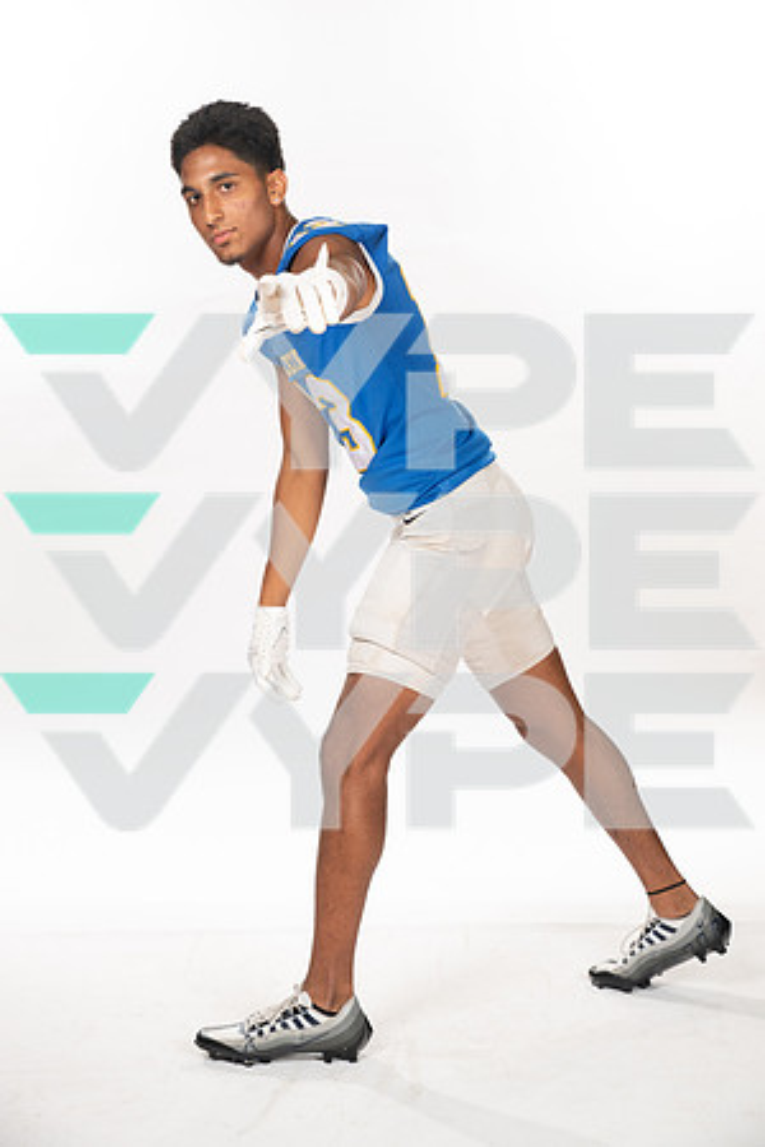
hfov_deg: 23.4
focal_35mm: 58
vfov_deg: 34.5
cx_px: 382
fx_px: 1849
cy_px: 574
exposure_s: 1/320
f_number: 7.1
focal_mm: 58
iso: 800
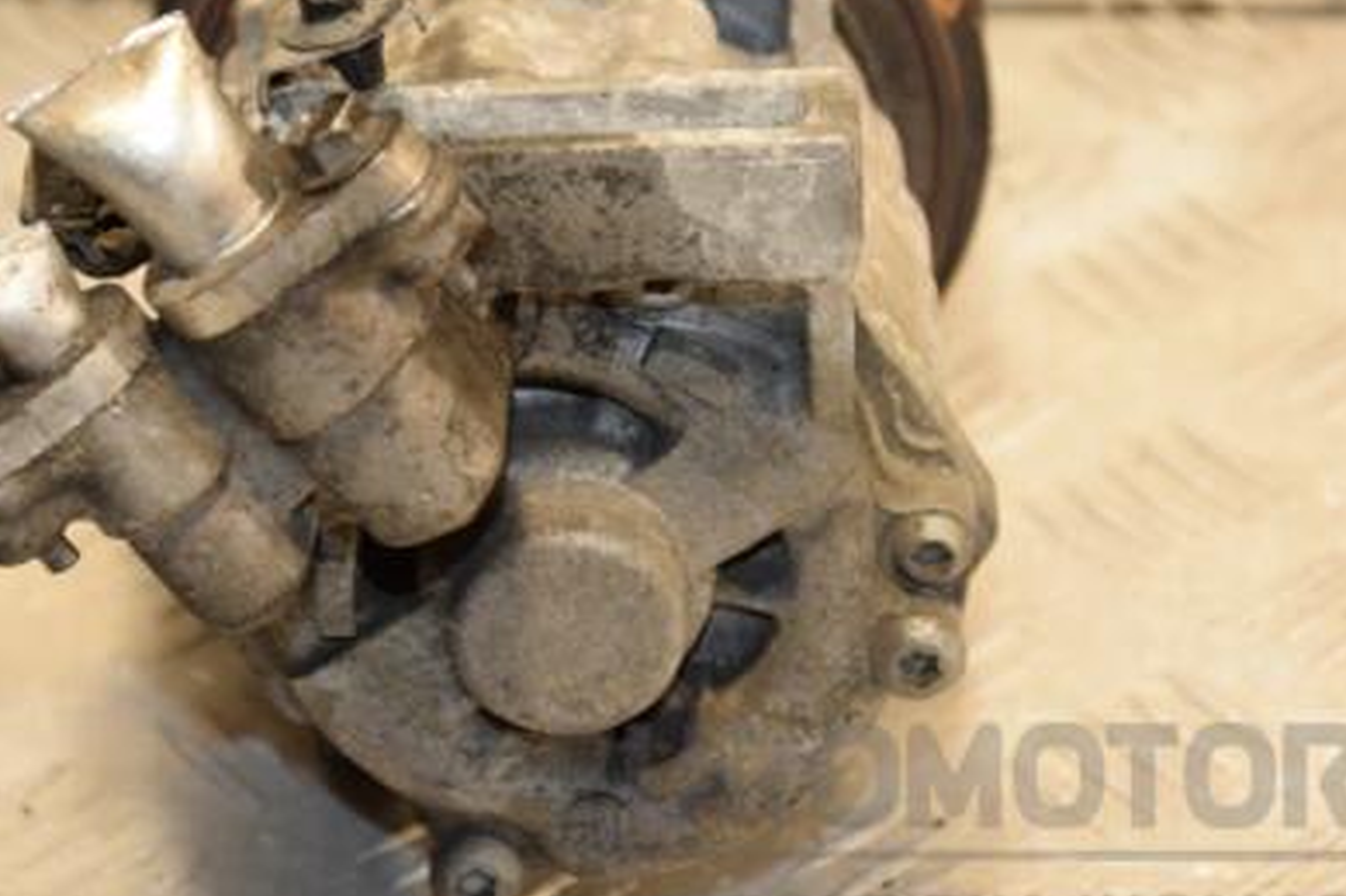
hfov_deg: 10.5
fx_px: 7354
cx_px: 481
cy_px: 315
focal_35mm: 197
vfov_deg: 7.0
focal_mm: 85
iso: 800
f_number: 5.6
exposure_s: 1/125
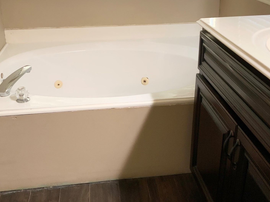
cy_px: 78
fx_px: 328
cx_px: 135
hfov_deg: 44.8
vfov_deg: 34.2
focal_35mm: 42
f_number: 1.8
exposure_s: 1/60
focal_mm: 3
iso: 160
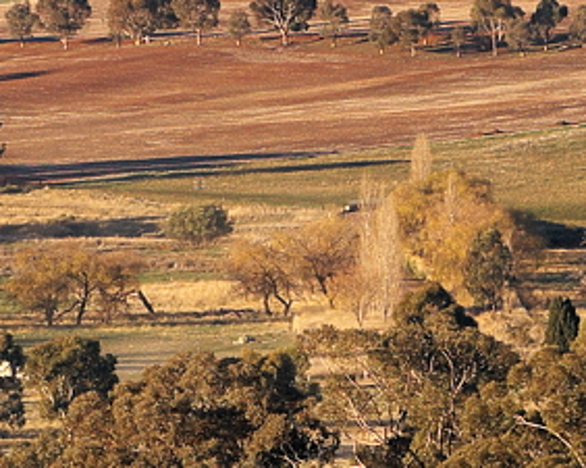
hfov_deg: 2.8
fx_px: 11886
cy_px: 493
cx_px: 510
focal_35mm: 686
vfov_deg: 2.3
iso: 200
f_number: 9
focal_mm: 113
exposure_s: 1/250
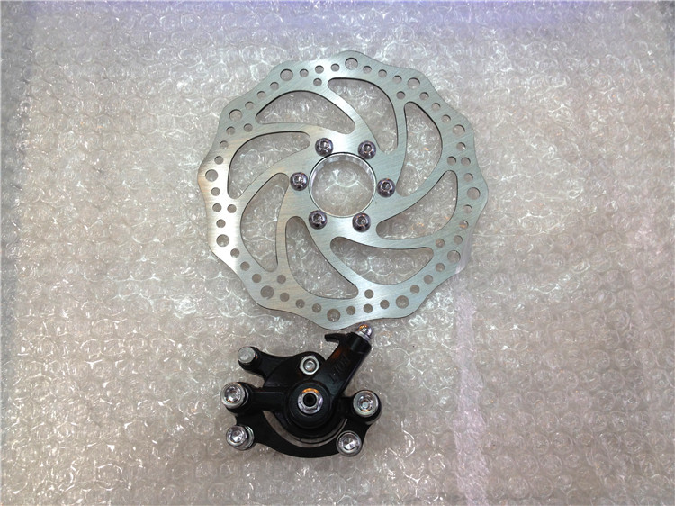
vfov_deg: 40.7
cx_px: 338
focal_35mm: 35
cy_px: 253
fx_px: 682
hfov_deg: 52.6
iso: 64
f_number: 2.4
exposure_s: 1/40
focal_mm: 4.28
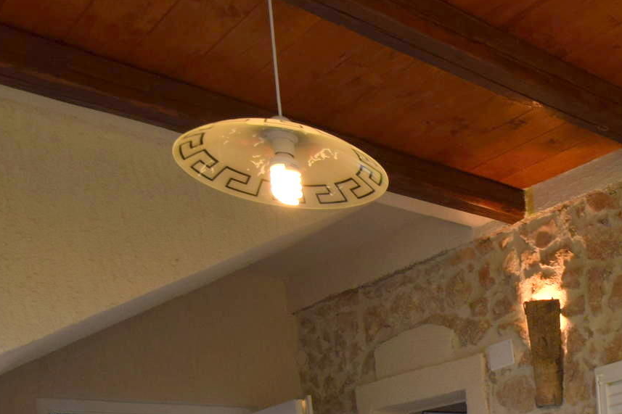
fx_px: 725
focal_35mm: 42
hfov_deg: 35.2
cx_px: 769
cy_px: 560
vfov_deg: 26.3
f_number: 6.3
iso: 400
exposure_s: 1/160
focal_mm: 10
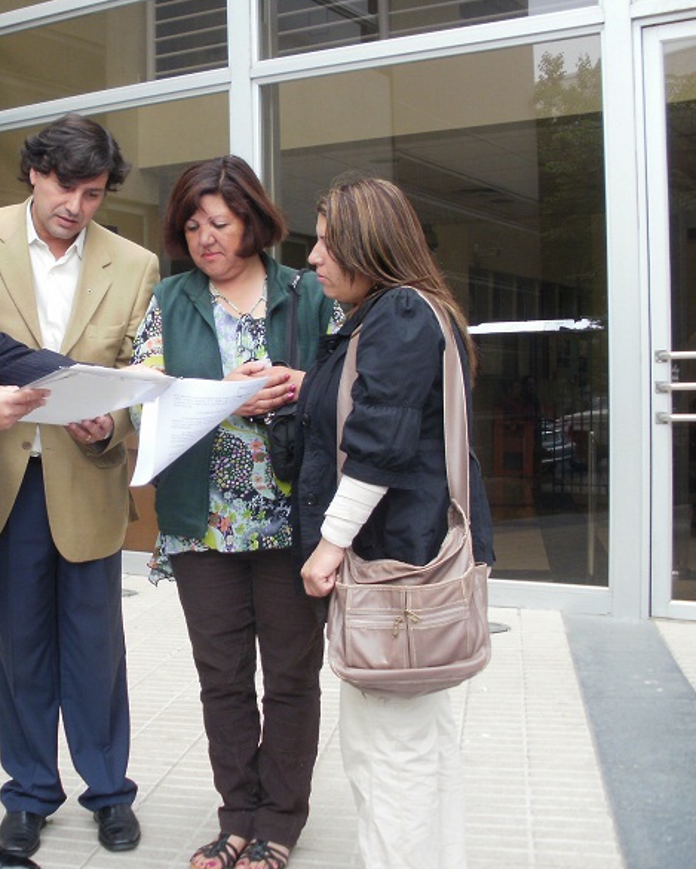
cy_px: 430
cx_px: 117
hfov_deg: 30.5
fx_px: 1236
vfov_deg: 38.8
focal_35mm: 48
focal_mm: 6.3
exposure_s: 1/100
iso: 100
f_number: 3.5
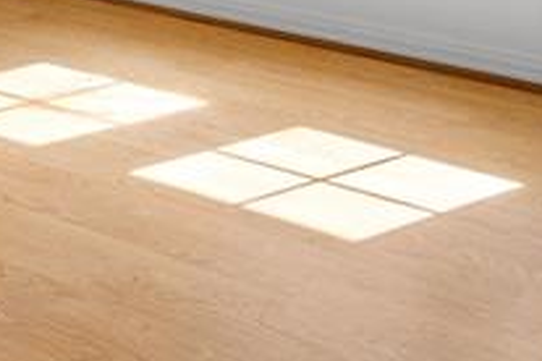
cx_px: -55
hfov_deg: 24.0
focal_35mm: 79
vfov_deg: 14.4
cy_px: -358
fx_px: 1189
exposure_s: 1/40
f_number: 7.1
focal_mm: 16
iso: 800
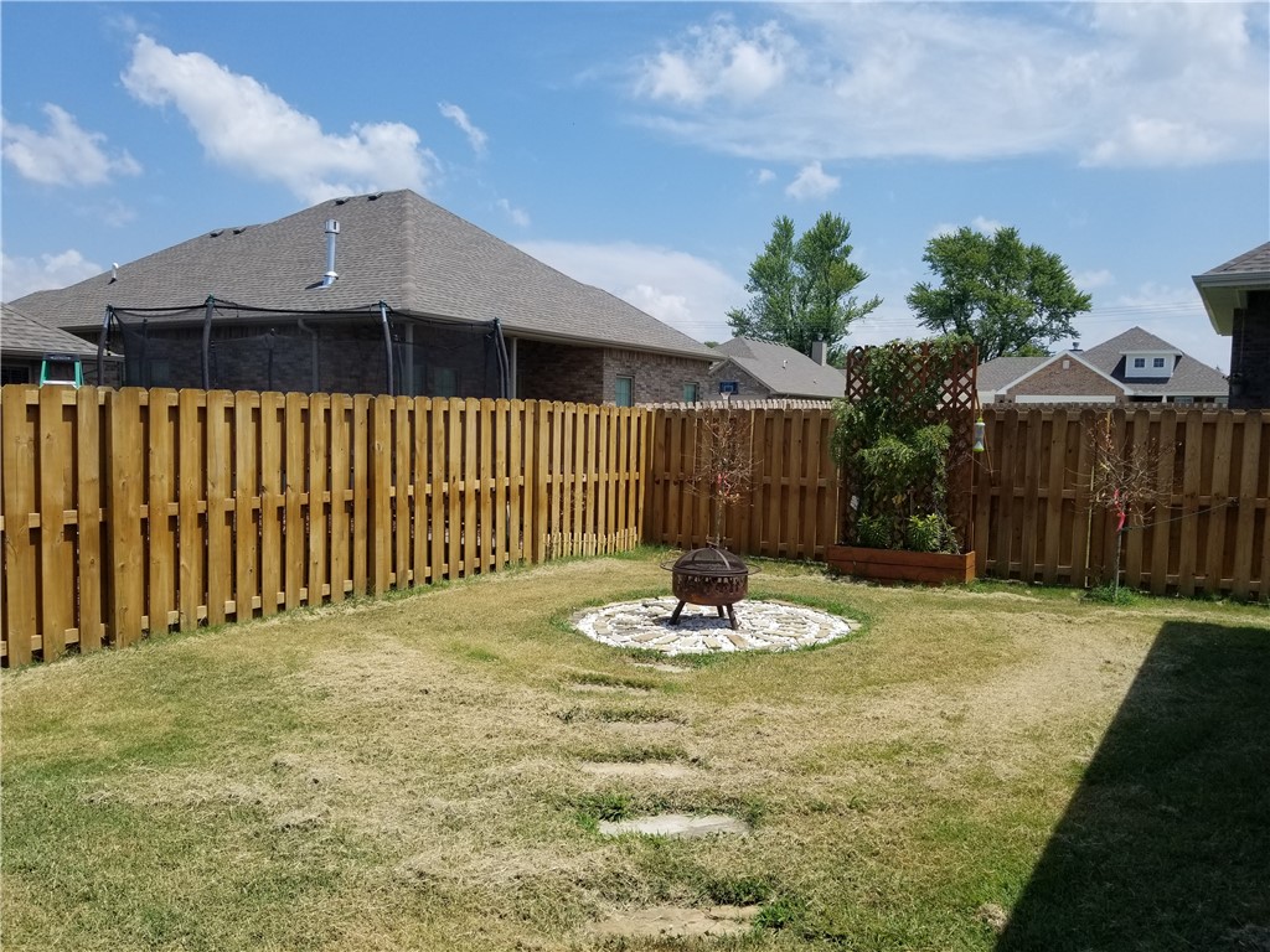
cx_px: 635
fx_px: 954
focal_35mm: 26
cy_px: 476
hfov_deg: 67.3
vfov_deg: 53.1
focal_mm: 4.3
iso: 50
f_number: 1.7
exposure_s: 1/2808
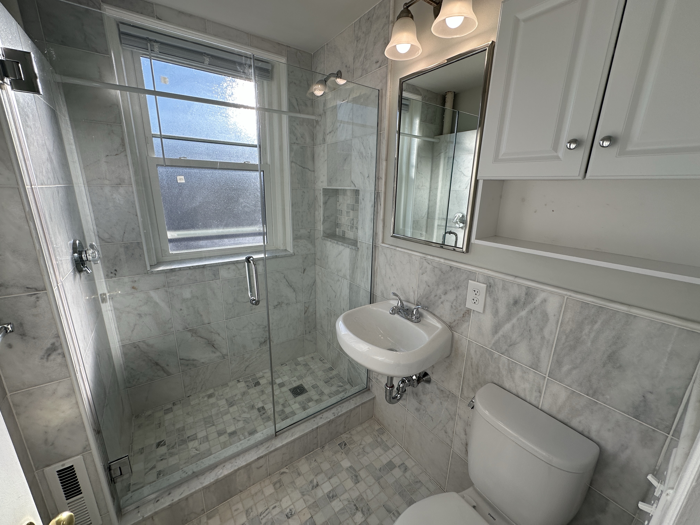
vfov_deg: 85.7
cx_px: 350
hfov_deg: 102.1
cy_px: 262
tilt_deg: -16.7
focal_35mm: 14
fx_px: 283
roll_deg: -1.3
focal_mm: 2.22
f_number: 2.2
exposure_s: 1/397
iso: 40
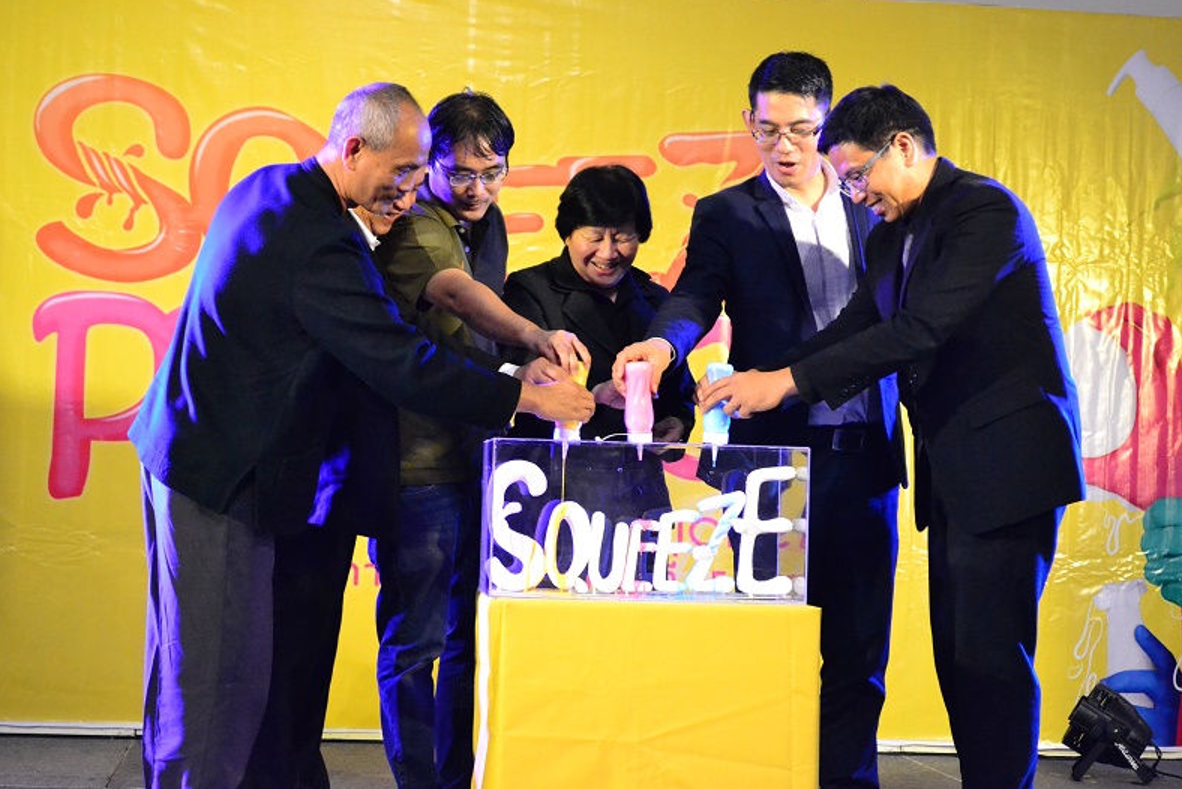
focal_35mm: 70
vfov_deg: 19.5
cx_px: 596
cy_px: 392
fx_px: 2299
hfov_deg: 28.8
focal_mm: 46
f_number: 7.1
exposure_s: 1/200
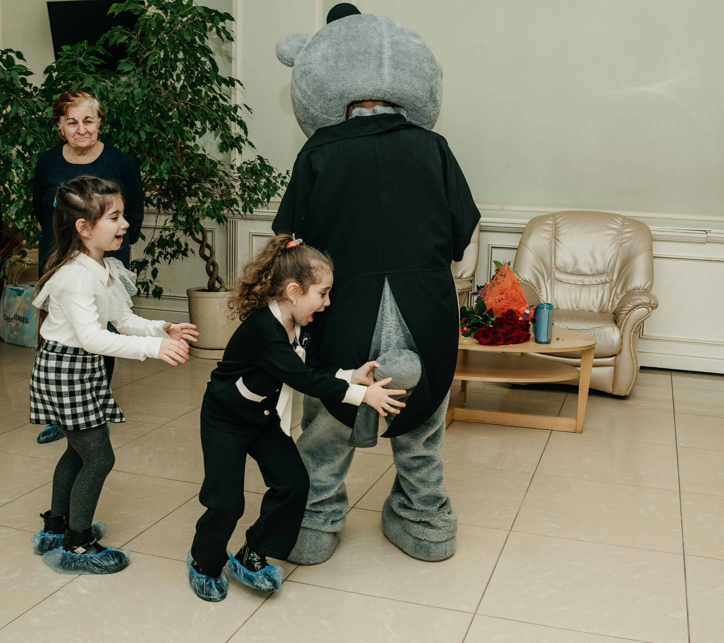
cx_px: 415
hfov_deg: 48.3
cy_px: 312
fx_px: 804
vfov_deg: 43.6
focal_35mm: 36
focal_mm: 24
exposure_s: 1/160
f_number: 5
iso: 640
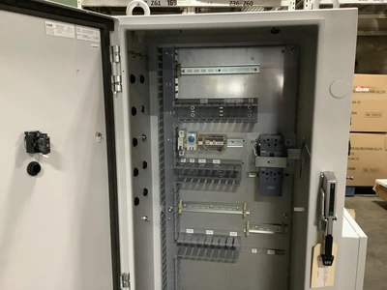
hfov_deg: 58.4
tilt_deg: -11.5
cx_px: 194
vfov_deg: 45.4
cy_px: 145
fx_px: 347
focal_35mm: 31
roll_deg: -0.6
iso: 640
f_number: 2.4
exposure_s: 1/30
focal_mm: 3.3
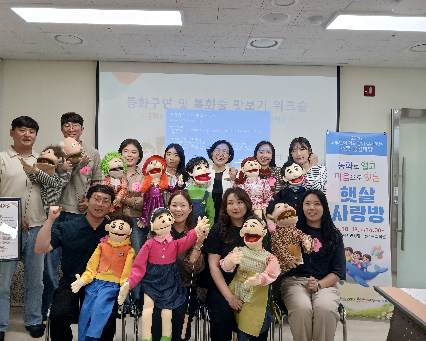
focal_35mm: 29
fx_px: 366
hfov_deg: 60.3
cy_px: 166
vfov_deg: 50.0
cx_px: 193
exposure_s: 1/60
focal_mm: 3.98
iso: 100
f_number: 1.8
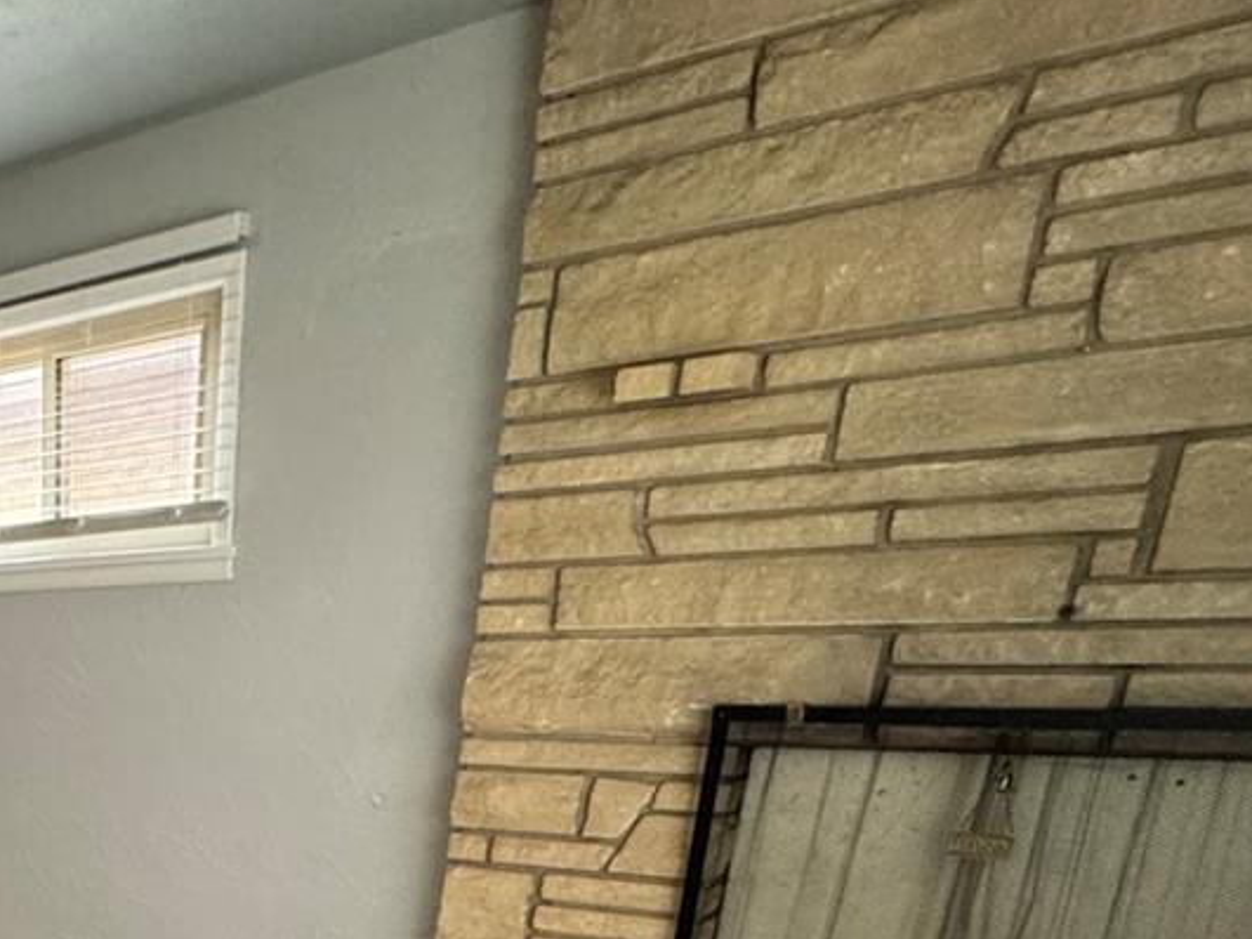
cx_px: -231
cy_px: 1123
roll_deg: +3.5
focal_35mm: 38
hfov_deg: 37.6
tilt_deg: -22.5
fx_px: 1374
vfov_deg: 31.6
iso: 500
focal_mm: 2.22
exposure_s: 1/60
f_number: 2.2
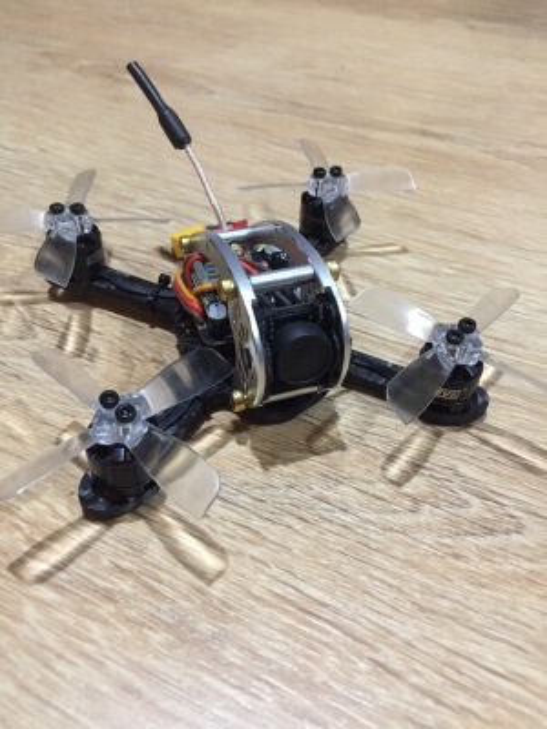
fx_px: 611
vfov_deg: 61.7
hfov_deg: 48.2
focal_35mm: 29
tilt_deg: -40.4
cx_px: 274
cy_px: 364
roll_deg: -2.9
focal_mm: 4.15
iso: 320
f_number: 2.2
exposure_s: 1/17
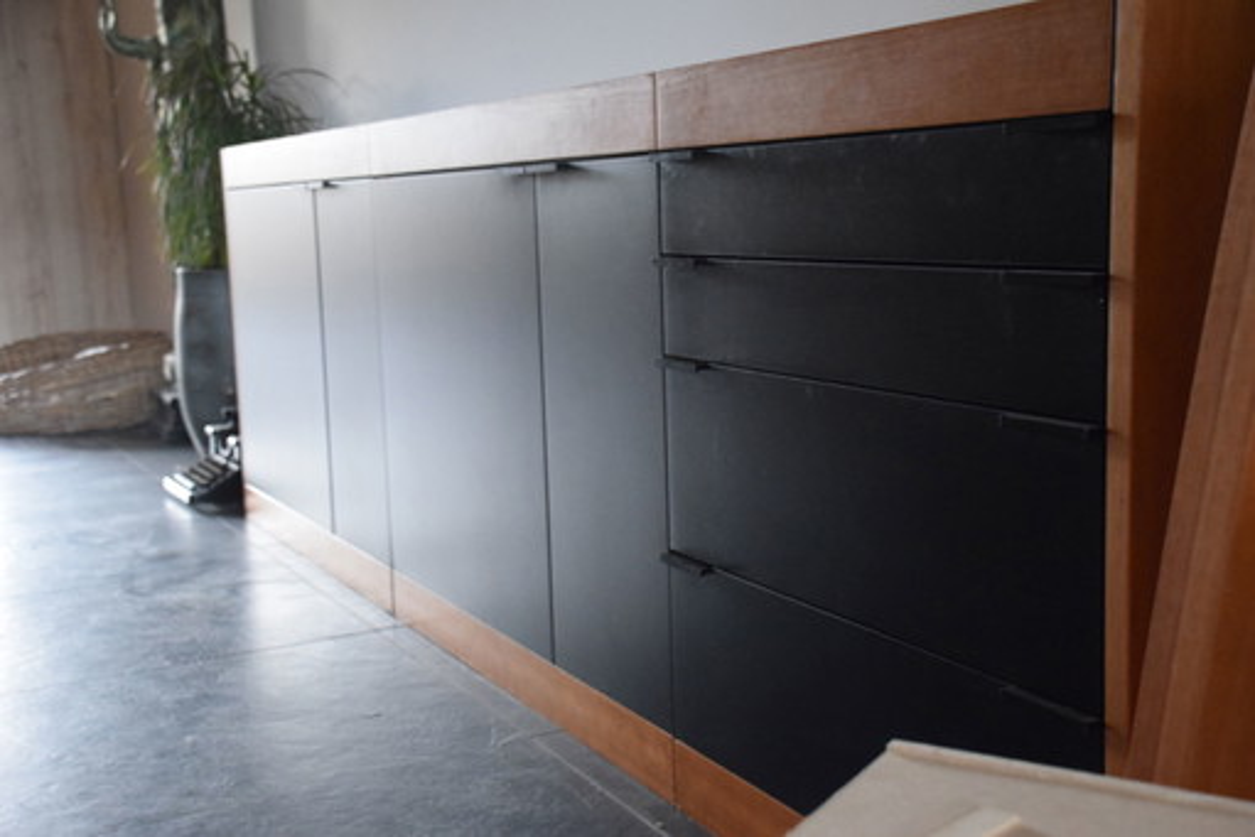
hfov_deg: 42.3
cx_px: 628
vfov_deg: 29.0
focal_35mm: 46
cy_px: 418
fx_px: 1621
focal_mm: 31
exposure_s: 1/60
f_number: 4
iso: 4500
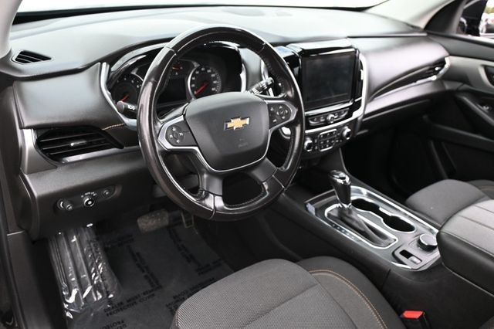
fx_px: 401
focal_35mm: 29
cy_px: 164
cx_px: 247
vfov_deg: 44.6
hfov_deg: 63.2
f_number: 3.8
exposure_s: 1/250
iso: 400
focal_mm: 19.5
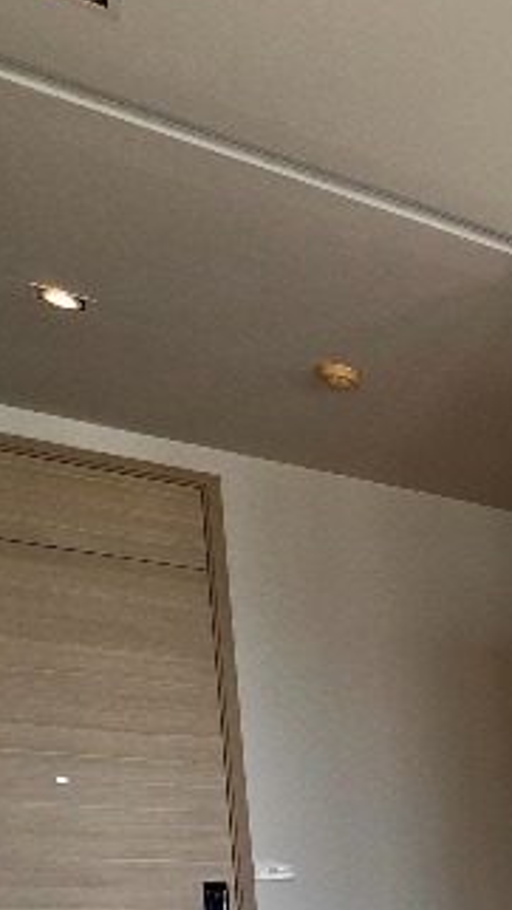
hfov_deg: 15.2
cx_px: 1222
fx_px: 1063
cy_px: 1023
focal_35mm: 44
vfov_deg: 37.9
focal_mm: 2.2
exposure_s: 1/112
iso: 50
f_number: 2.2
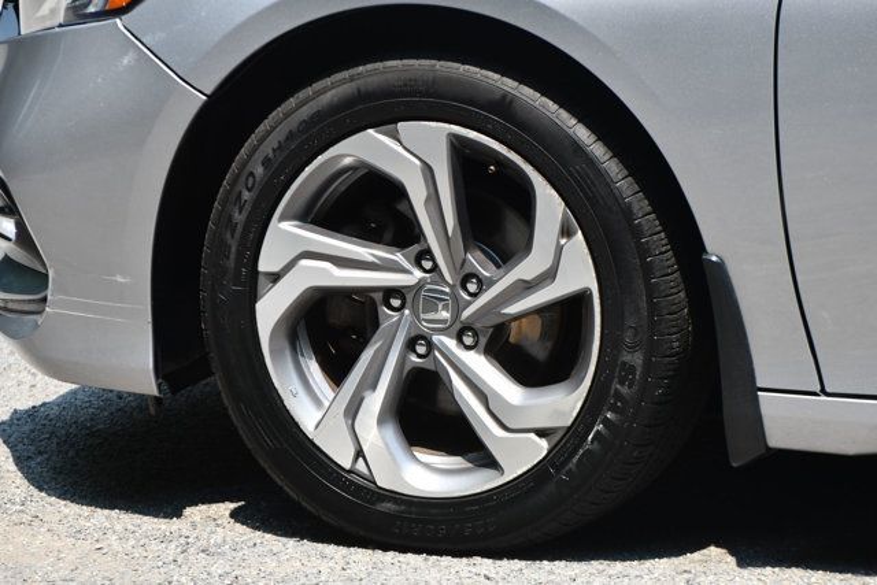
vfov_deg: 7.5
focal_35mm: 183
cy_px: 292
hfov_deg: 11.2
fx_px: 4459
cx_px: 438
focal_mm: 122
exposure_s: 1/250
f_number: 8
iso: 125
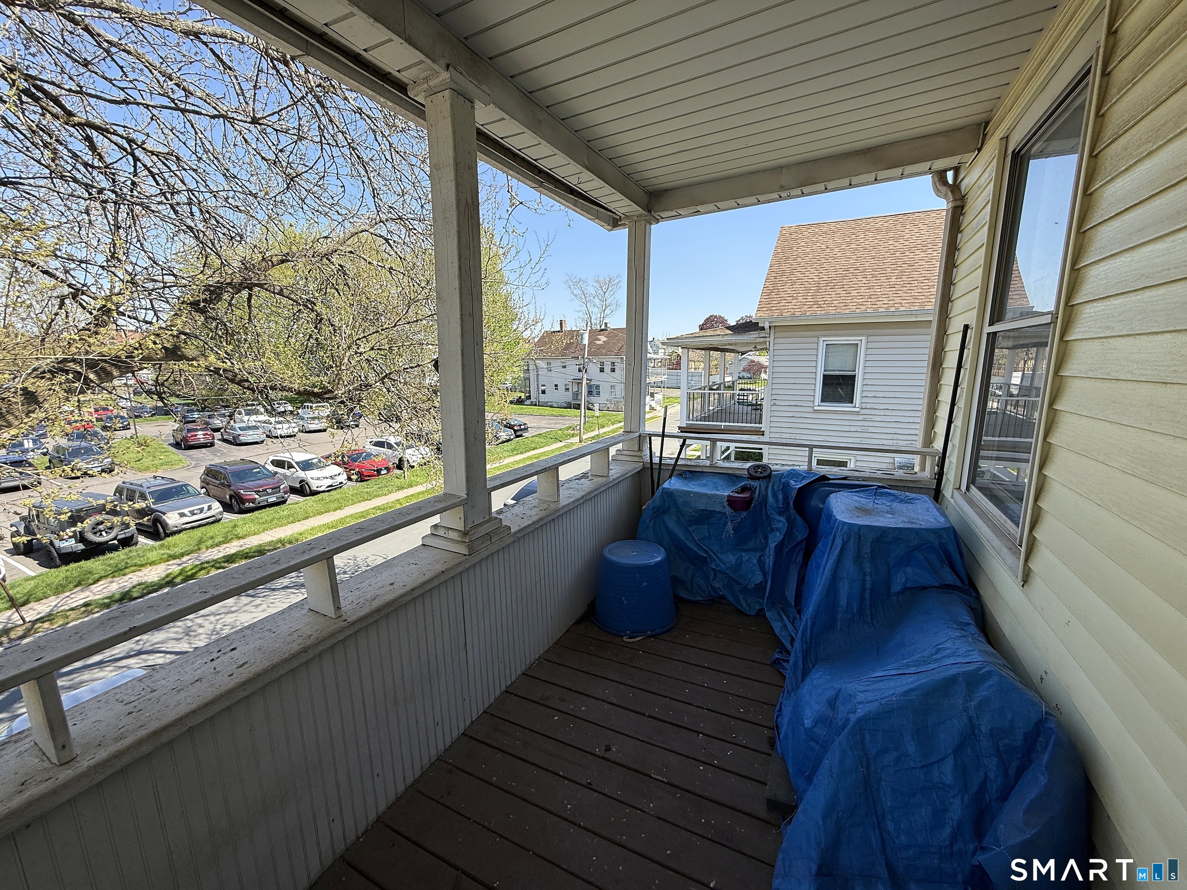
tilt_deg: -9.2
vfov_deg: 85.7
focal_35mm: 14
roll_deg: +1.0
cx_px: 594
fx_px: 480
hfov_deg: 102.1
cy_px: 445
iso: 50
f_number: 2.2
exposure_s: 1/709
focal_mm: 2.22
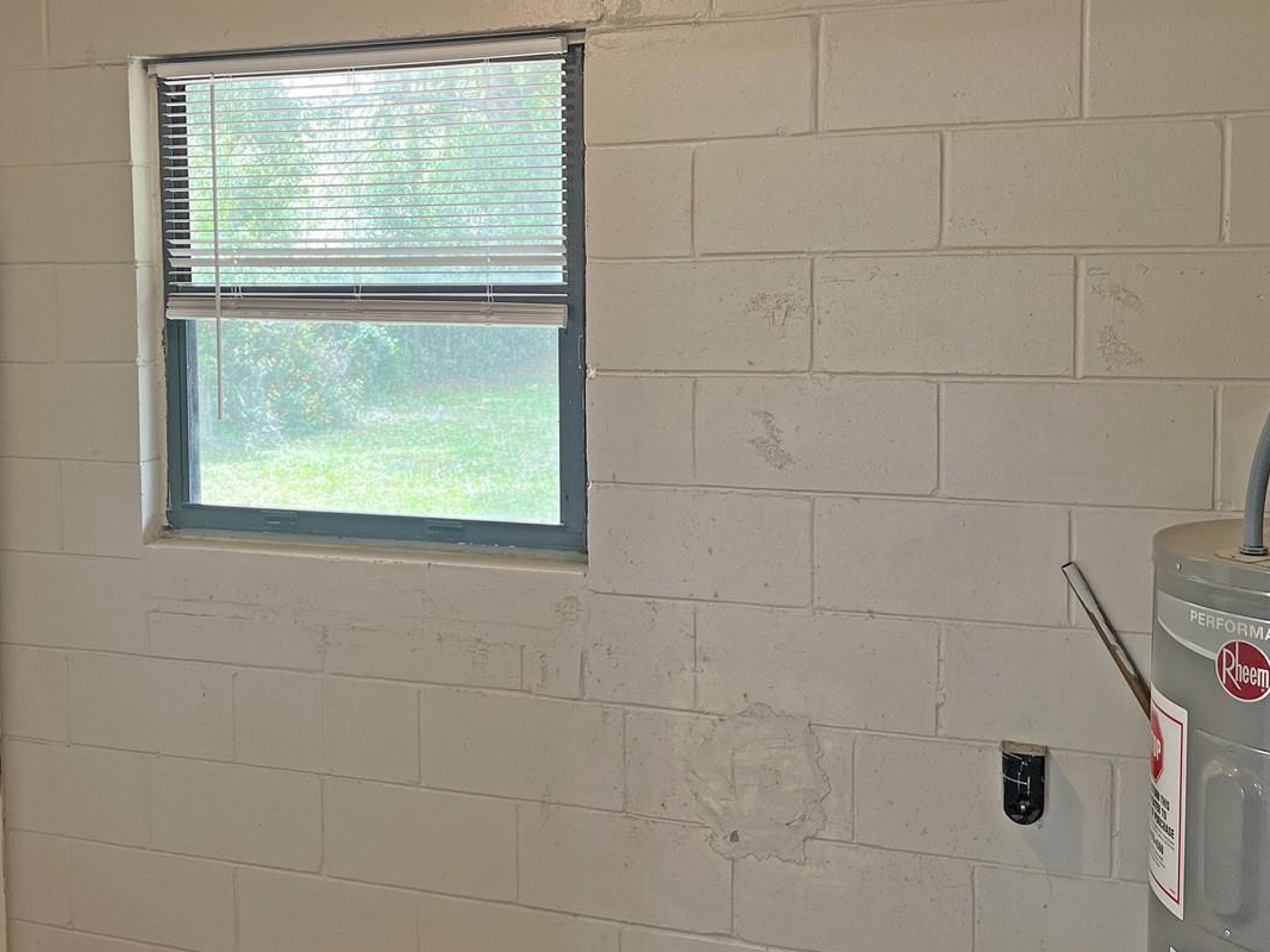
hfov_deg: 47.2
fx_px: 1431
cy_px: 356
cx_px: 442
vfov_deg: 36.6
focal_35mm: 39
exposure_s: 1/60
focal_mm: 5.7
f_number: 1.5
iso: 80
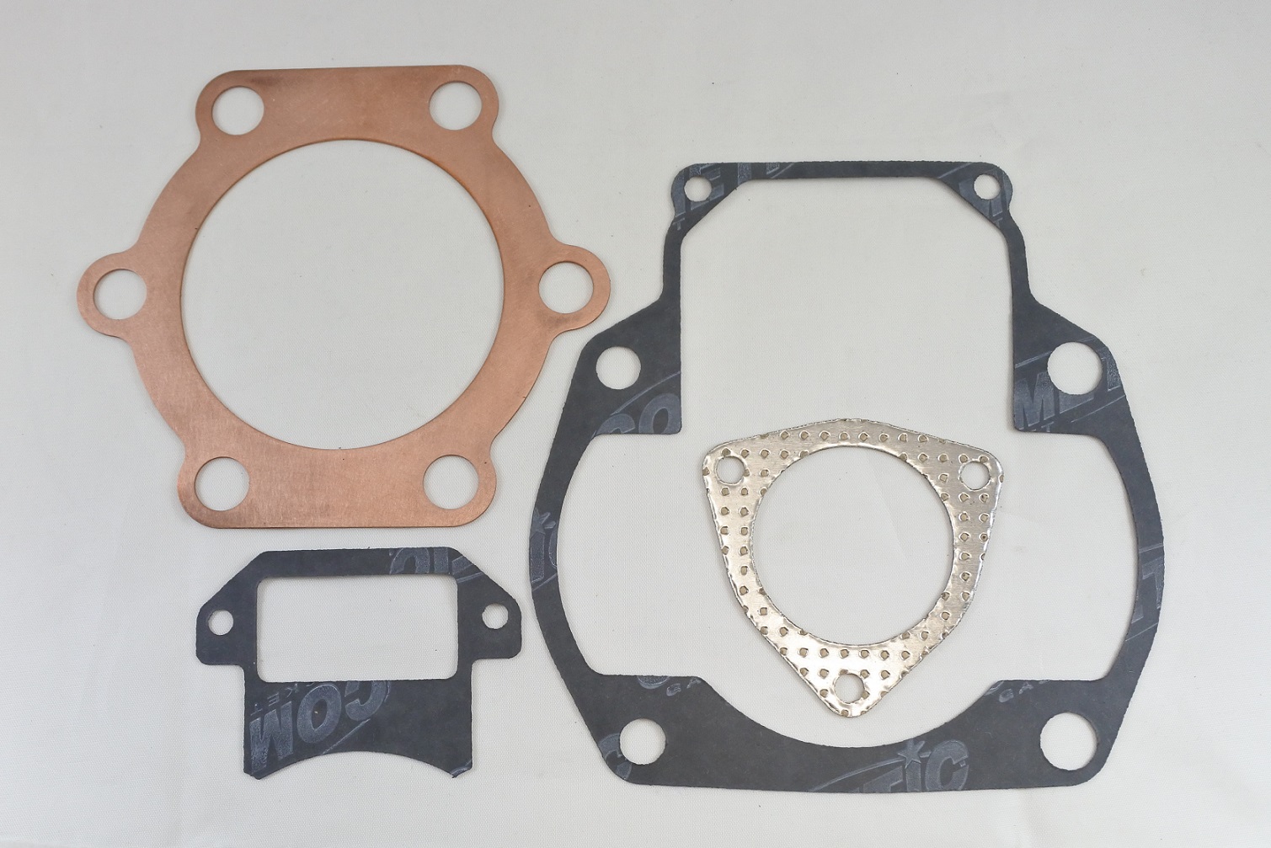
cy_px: 424
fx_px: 1130
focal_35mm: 32
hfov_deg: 58.7
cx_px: 636
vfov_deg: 41.1
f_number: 3.8
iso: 400
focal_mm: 12.1
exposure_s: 1/200
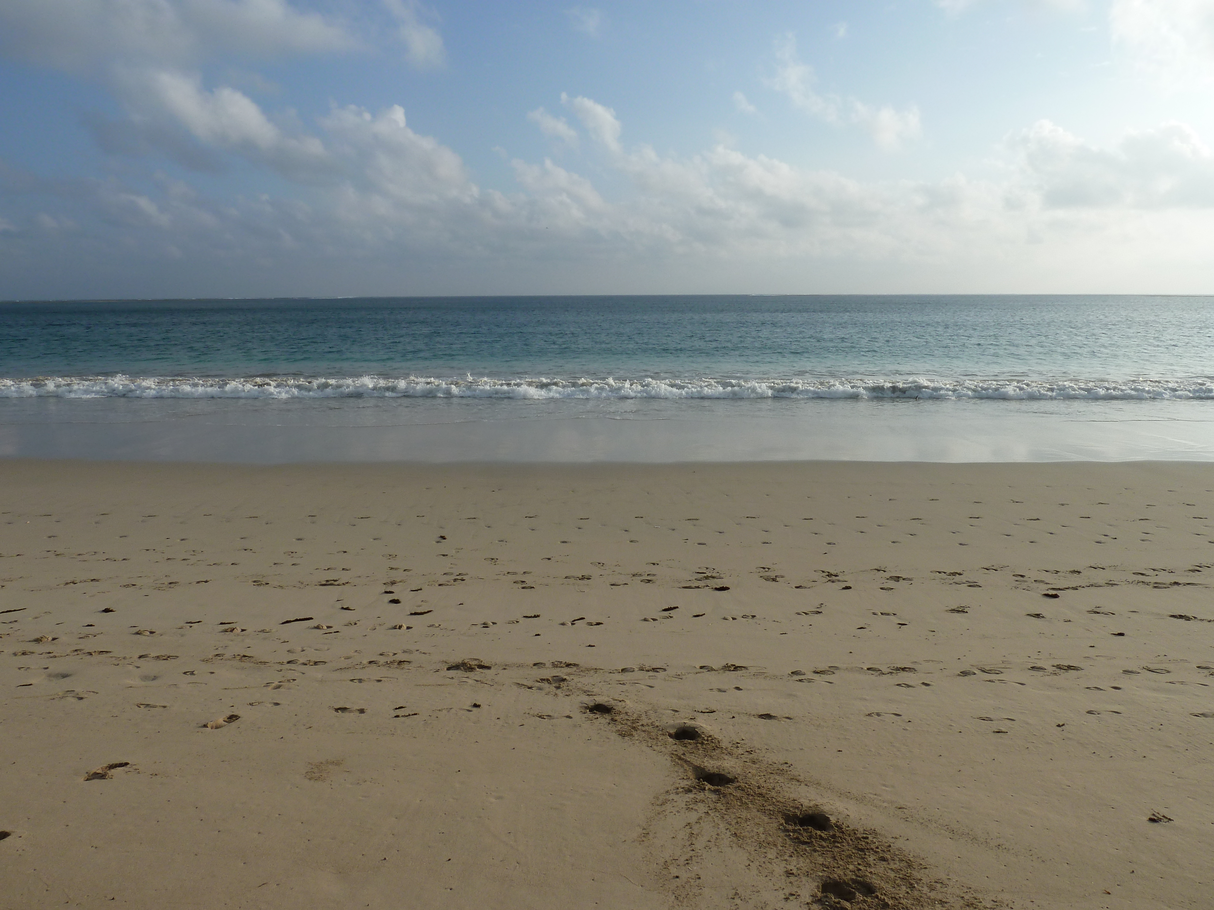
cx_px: 607
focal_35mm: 25
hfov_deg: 69.4
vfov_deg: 54.9
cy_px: 455
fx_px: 877
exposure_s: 1/400
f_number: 5.6
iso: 80
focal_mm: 4.1
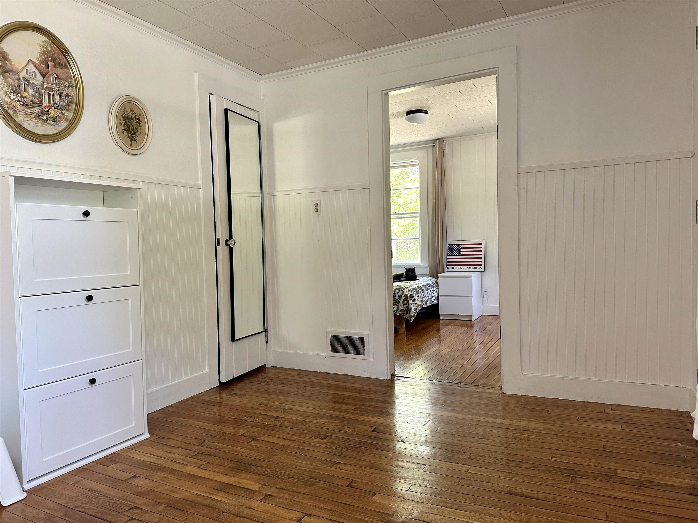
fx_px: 484
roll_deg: +1.9
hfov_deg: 71.6
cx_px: 349
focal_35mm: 24
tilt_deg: -2.7
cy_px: 262
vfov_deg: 56.8
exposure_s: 1/113
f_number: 1.78
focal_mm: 6.86
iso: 250
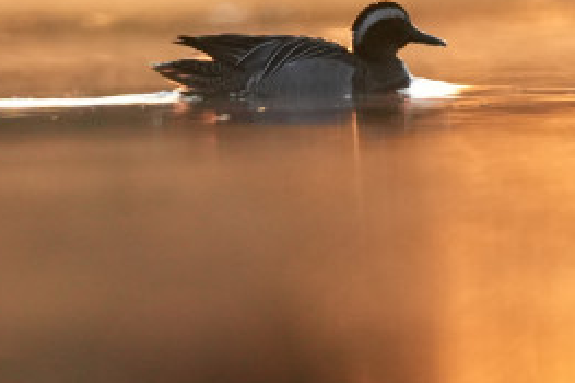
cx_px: 306
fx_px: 38723
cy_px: 42
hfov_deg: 0.9
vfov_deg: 0.6
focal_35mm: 2426
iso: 1600
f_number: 4.5
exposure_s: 1/1000
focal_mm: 400
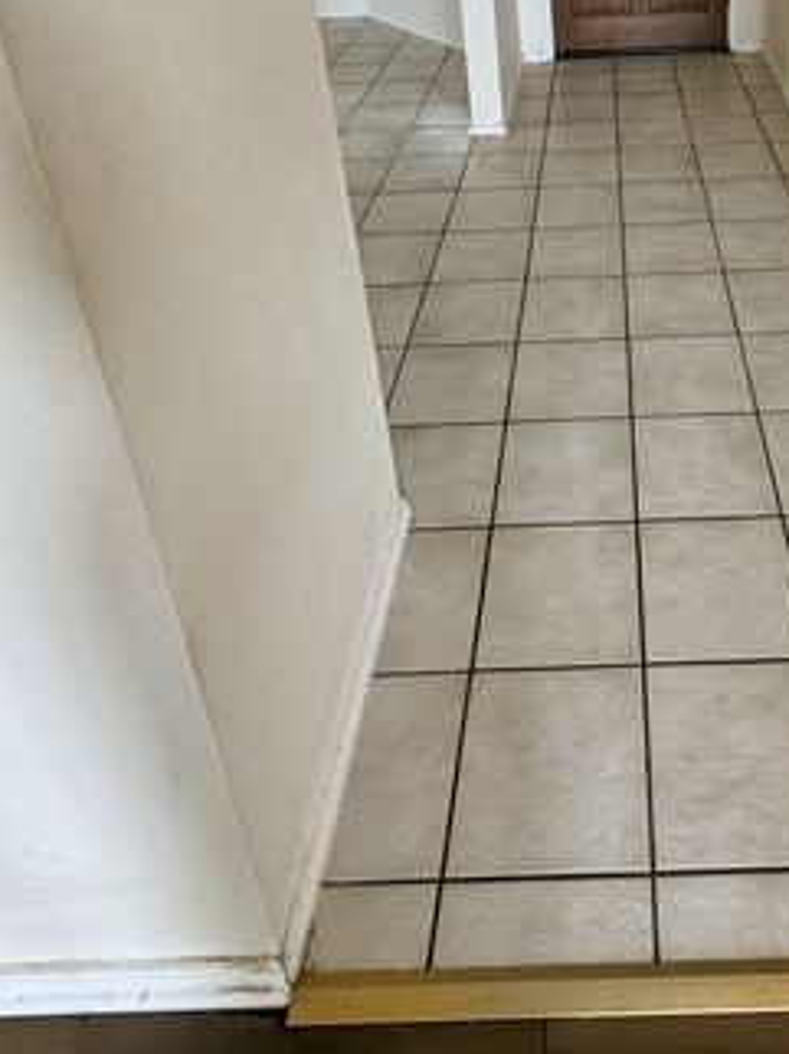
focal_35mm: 29
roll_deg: +3.0
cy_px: 83
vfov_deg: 53.1
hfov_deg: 46.2
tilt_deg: -19.9
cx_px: 606
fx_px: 882
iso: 320
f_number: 2.2
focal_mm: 2.22
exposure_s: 1/69
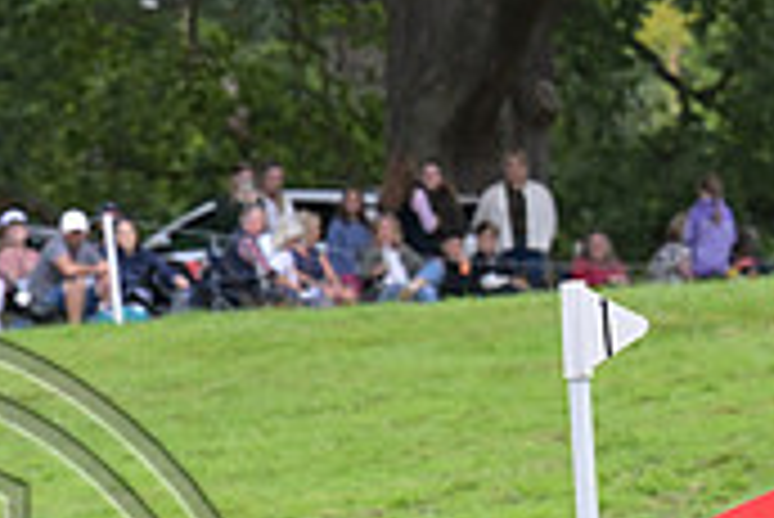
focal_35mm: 456
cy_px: 709
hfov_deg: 4.5
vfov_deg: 3.0
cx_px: -220
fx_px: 9812
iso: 1600
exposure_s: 1/1250
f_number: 5.6
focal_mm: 135
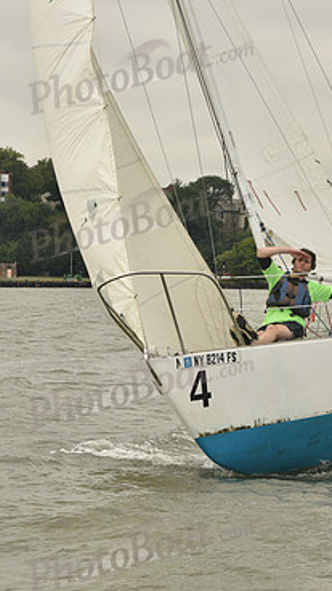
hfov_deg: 8.5
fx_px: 2222
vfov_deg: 15.1
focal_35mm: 142
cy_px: 282
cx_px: 338
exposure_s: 1/800
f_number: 11
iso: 400
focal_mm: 86
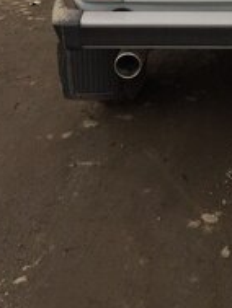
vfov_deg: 23.1
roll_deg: +2.3
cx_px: 281
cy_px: -81
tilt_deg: -10.9
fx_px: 678
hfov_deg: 18.4
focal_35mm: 76
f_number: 2.2
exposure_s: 1/304
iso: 32
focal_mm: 4.15
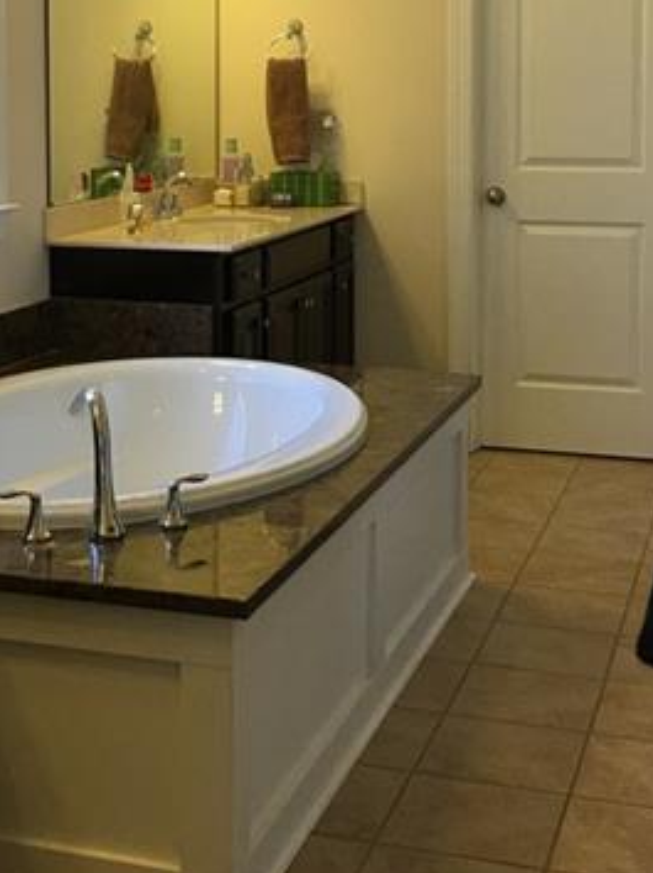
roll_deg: +0.6
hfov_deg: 23.2
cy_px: 195
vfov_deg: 30.1
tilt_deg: -5.5
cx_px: 232
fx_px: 1586
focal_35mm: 63
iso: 25
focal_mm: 4.15
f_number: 2.2
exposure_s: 1/30
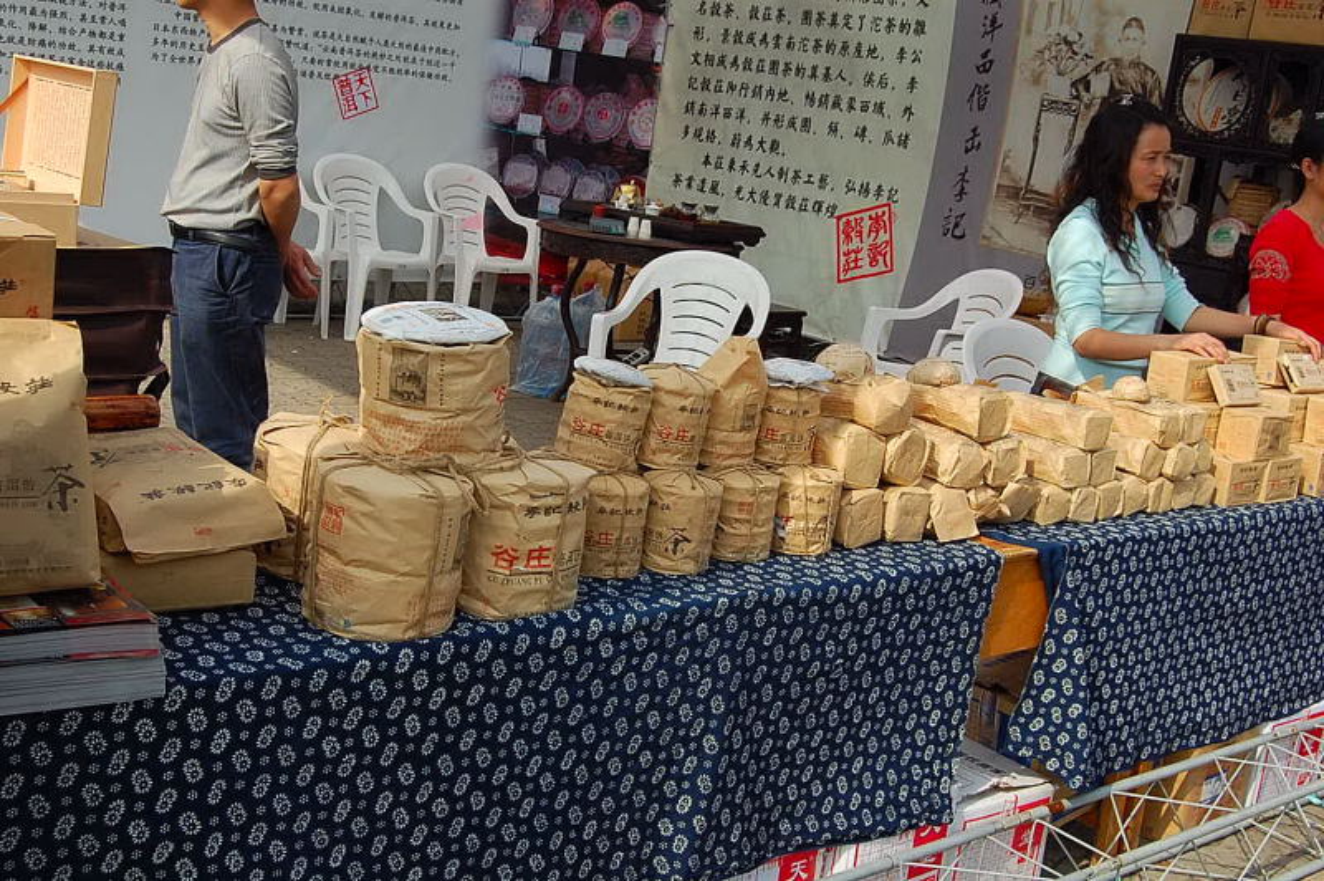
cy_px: 440
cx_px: 662
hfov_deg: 43.6
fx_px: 1654
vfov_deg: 29.8
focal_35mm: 45
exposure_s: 1/320
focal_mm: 30
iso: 200
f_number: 9
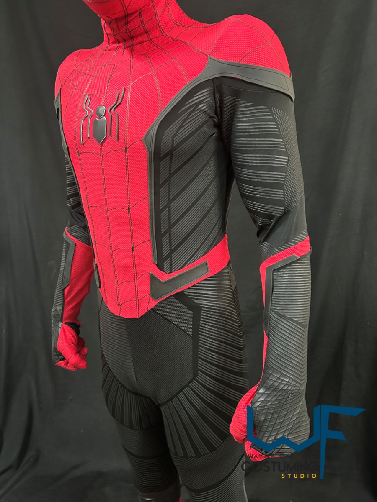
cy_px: 251
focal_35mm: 26
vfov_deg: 67.3
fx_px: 378
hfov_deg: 53.1
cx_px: 188
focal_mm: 5.7
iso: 500
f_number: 1.5
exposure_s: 1/25
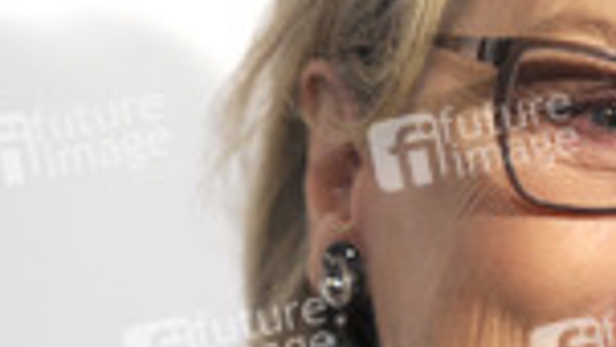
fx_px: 8920
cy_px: 245
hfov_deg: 4.0
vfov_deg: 2.2
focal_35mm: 546
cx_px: 526
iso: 1600
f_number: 4
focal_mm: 175
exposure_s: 1/200
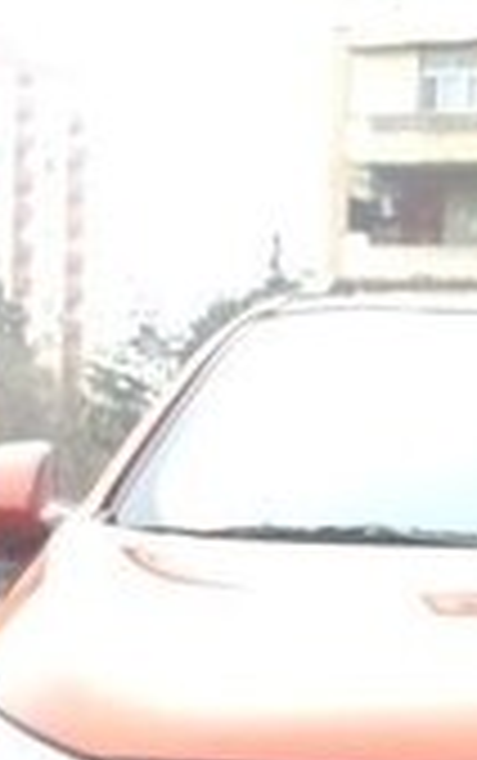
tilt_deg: -8.9
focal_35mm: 120
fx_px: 2490
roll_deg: -3.1
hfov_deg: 10.6
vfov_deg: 16.5
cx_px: 698
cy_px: 956
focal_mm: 4.15
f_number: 2.2
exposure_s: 1/127
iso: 32
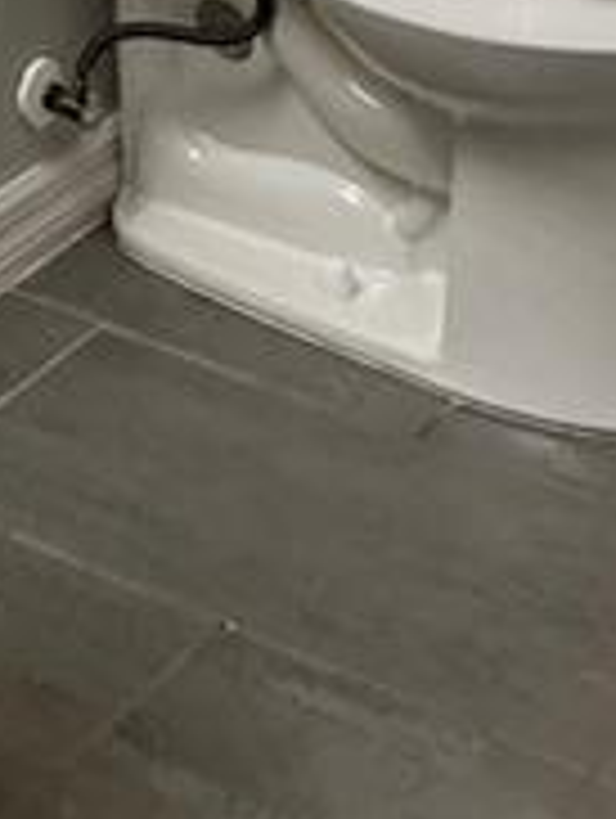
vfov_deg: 14.1
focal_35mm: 118
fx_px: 2793
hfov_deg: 11.9
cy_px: -792
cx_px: -391
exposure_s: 1/60
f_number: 1.8
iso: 40
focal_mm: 3
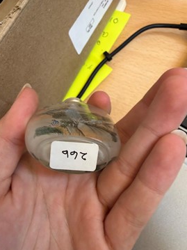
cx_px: 84
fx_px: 209
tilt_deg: -65.5
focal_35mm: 29
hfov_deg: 48.1
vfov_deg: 61.6
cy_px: 137
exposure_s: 1/50
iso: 250
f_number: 2.2
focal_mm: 2.22
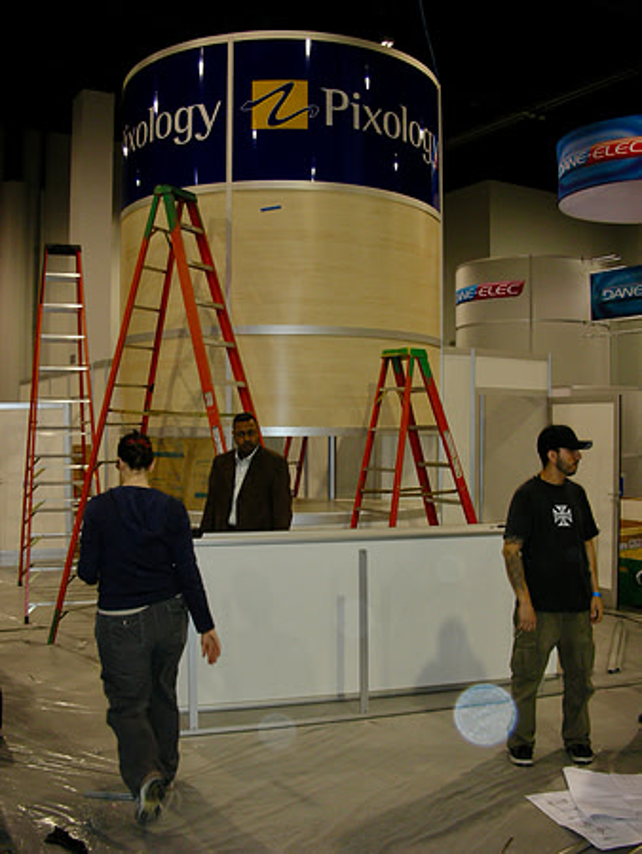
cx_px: 321
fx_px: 865
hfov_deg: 40.7
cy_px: 427
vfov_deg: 52.6
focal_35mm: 35
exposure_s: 1/60.1
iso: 130
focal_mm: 5.8
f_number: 3
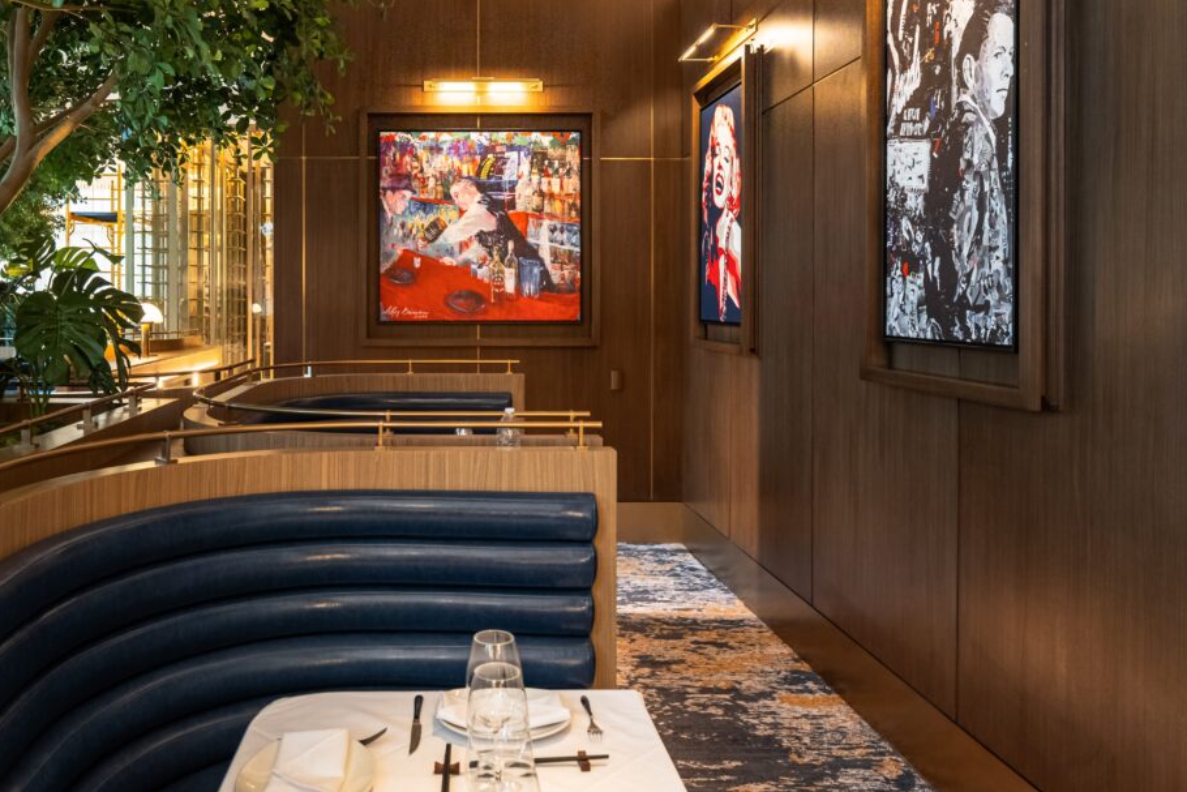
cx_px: 434
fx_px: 956
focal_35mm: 29
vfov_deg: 44.7
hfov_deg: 62.6
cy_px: 314
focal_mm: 22
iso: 3200
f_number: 5.6
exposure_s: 1/160
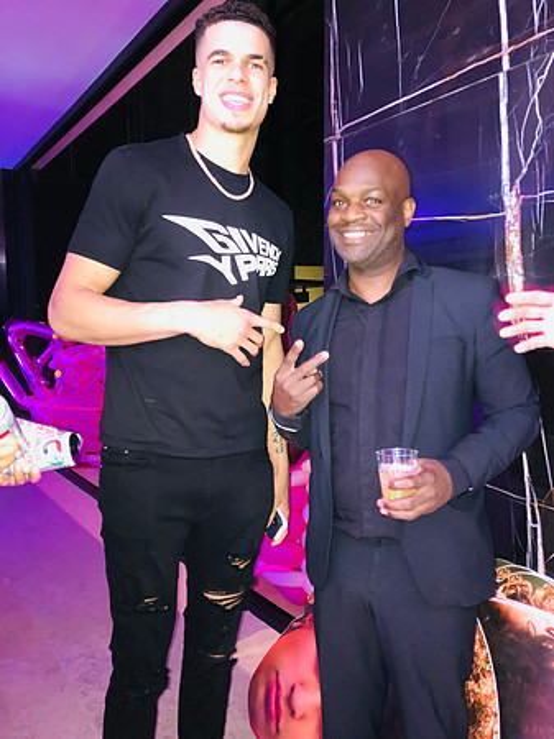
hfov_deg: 49.7
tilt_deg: -4.3
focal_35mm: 28
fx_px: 598
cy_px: 370
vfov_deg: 63.5
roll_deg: +0.7
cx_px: 277
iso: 320
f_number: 1.8
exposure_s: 1/4
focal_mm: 3.99
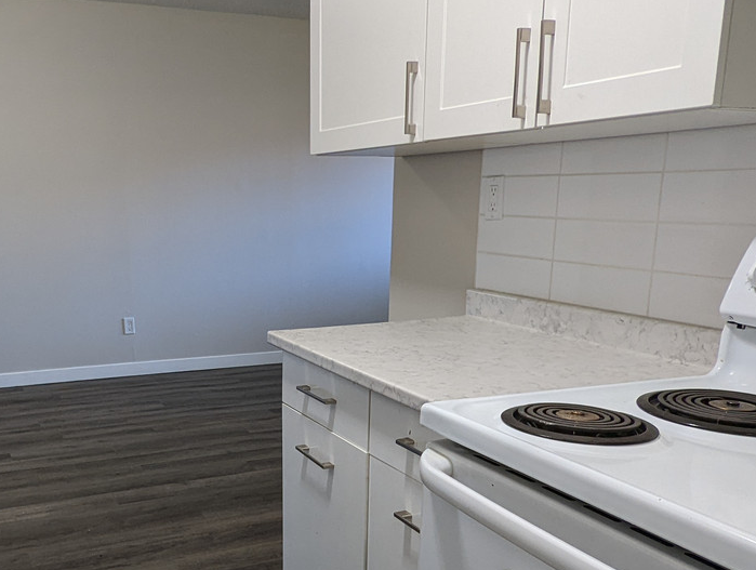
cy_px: 401
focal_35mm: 35
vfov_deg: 40.1
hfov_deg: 51.9
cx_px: 276
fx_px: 766
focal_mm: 2.35
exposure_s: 1/24
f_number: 2.2
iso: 118
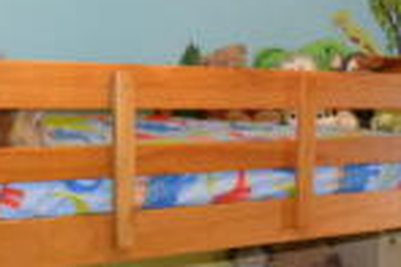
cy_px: 296
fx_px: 891
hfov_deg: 25.1
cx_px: 293
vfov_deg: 16.5
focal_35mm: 80
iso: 1250
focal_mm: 12
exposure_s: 1/60
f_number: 3.8
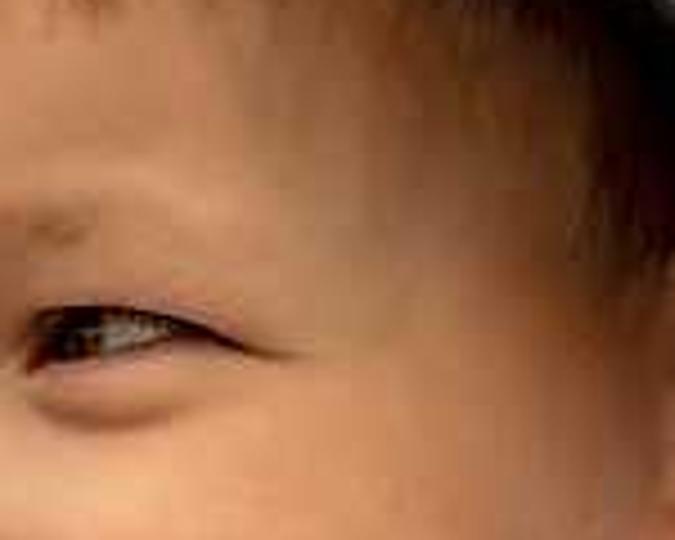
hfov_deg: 8.4
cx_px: -405
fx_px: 4495
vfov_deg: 6.8
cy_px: 862
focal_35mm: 225
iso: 100
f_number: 2.8
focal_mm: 35
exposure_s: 1/320
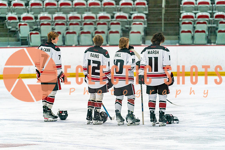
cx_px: 102
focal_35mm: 240
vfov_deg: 5.7
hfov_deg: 8.6
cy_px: 88
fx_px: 1499
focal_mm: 200
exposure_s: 1/1000
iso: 3200
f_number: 2.8
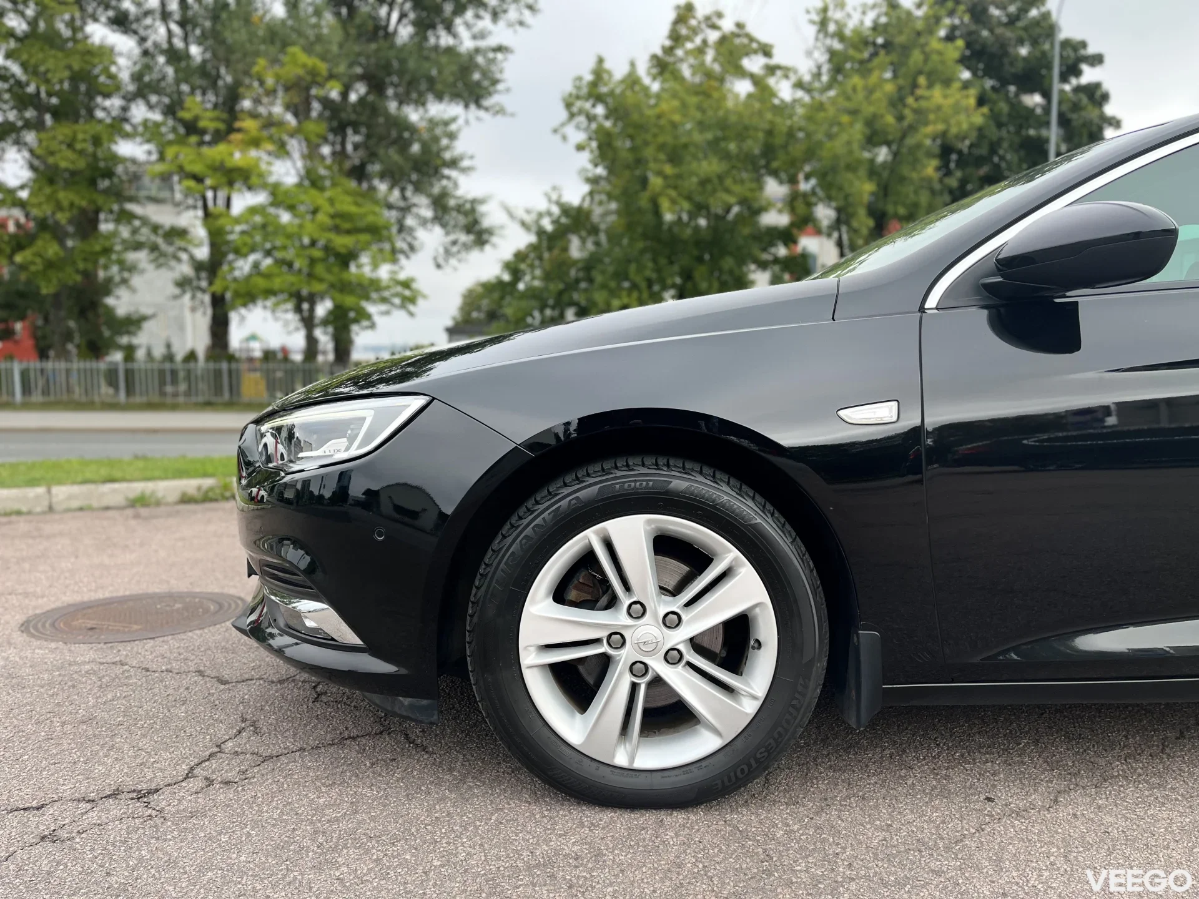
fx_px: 901
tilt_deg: -6.6
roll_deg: -0.4
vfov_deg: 53.1
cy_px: 450
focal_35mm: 26
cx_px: 600
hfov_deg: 67.3
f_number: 1.6
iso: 50
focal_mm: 5.1
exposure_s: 1/569
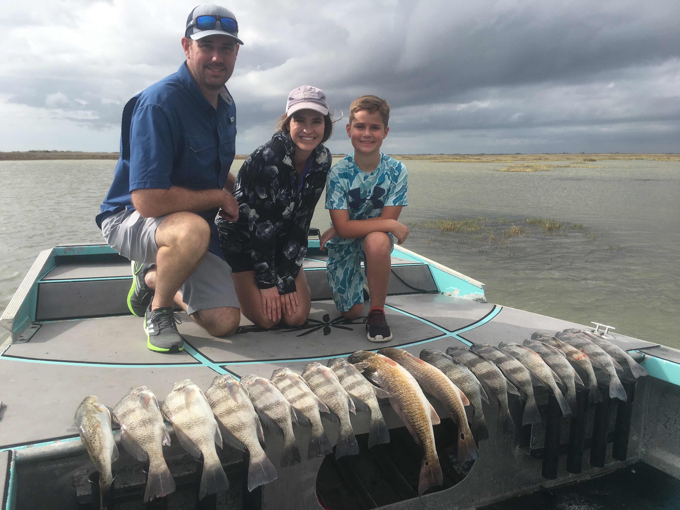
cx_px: 340
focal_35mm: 29
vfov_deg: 48.2
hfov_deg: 61.7
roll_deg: -0.2
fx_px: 570
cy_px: 255
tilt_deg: -8.4
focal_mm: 4.15
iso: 25
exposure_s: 1/1374
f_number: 2.2
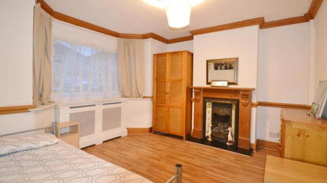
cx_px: 163
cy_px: 85
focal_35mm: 18
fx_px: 152
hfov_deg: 94.2
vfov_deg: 62.2
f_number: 3.5
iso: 2500
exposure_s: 1/60
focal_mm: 11
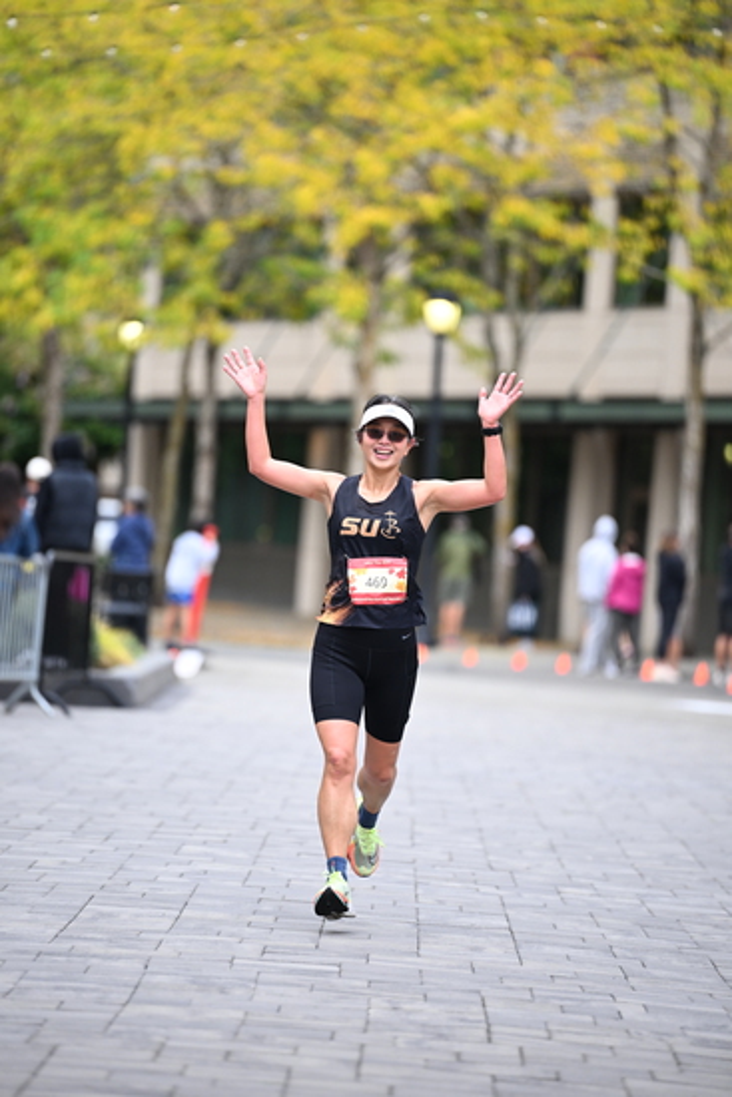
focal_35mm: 200
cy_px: 548
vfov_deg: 10.3
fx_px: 6096
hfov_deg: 6.9
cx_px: 366
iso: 1000
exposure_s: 1/2000
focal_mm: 200
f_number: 2.8
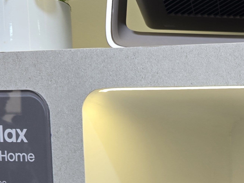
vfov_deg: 19.9
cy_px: 212
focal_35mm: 70
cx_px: 307
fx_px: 494
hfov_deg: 24.6
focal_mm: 6.3
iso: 40
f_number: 1.7
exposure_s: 1/52.8
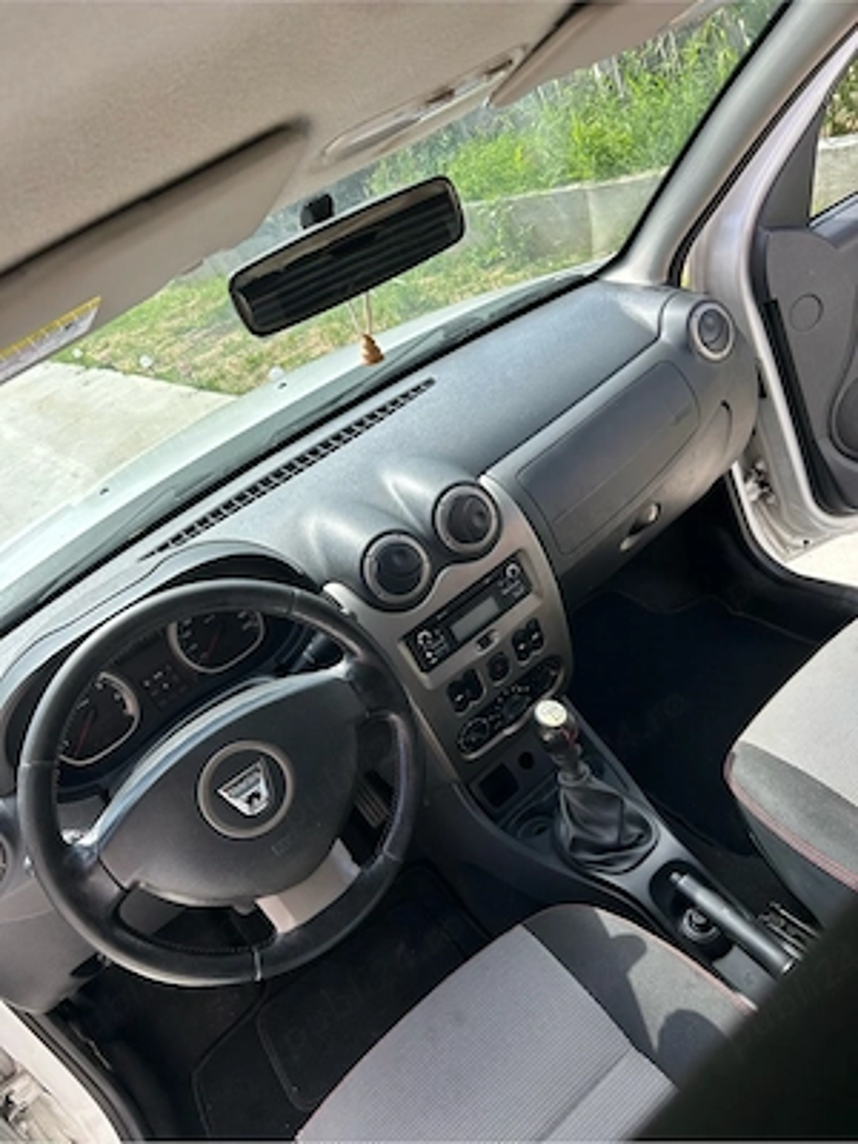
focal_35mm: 26
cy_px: 572
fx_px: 859
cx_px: 429
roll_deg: +22.9
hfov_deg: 53.1
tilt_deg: -28.5
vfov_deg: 67.3
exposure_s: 1/611
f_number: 1.5
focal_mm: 5.7
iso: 50
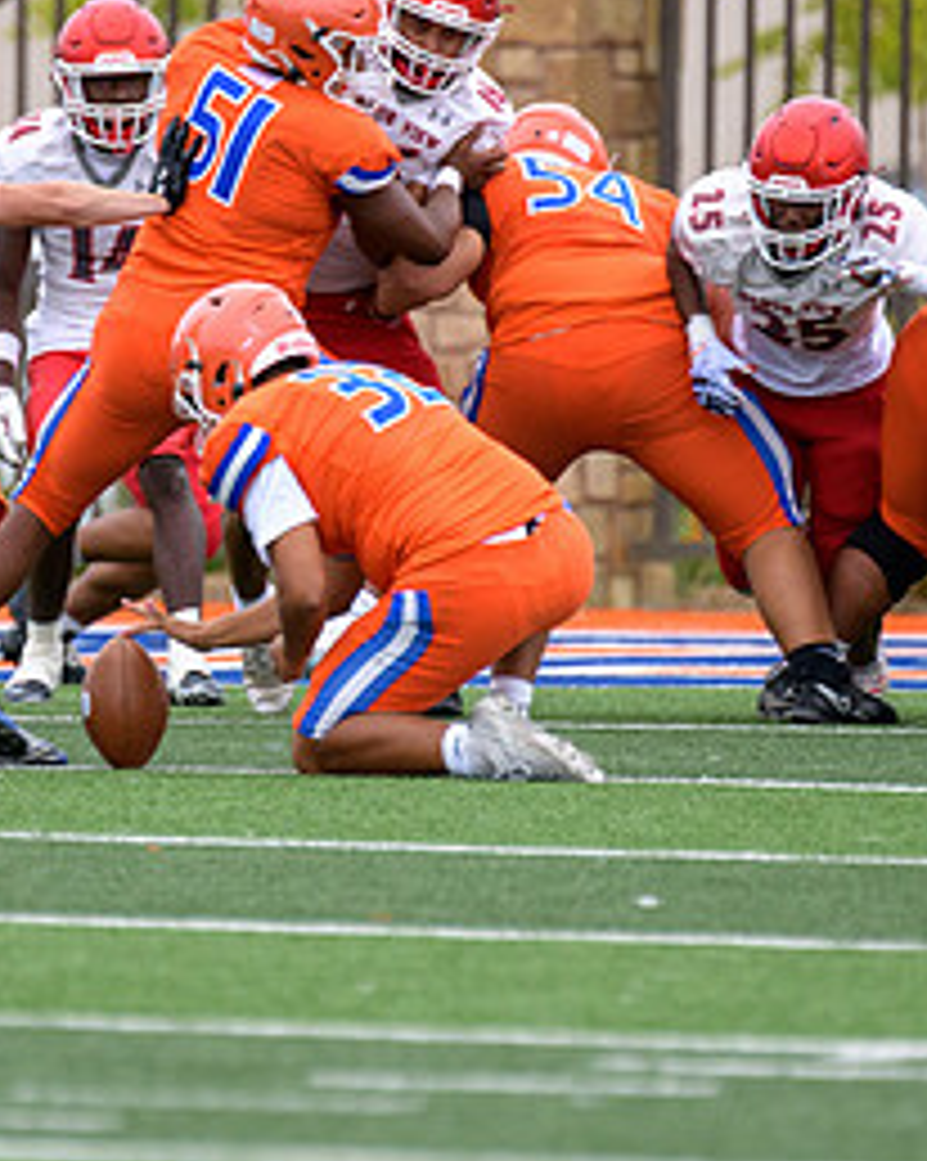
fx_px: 32859
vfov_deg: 2.0
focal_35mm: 957
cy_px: 481
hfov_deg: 1.6
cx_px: 268
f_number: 2.8
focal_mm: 300
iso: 320
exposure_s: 1/1250
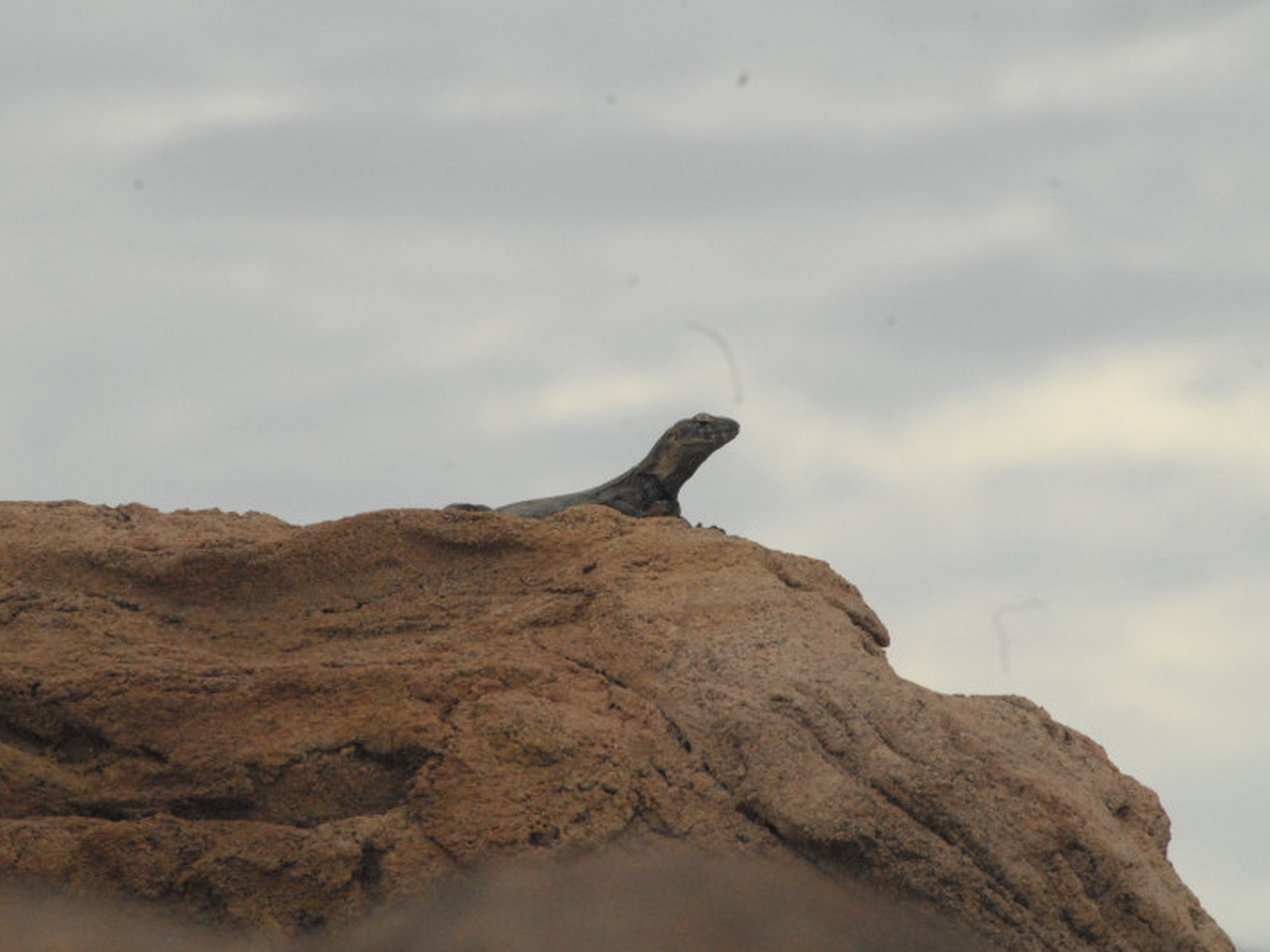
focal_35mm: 487
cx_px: 660
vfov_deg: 3.1
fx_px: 17867
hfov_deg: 4.1
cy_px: 477
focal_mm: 300
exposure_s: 1/1250
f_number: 18
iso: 1600
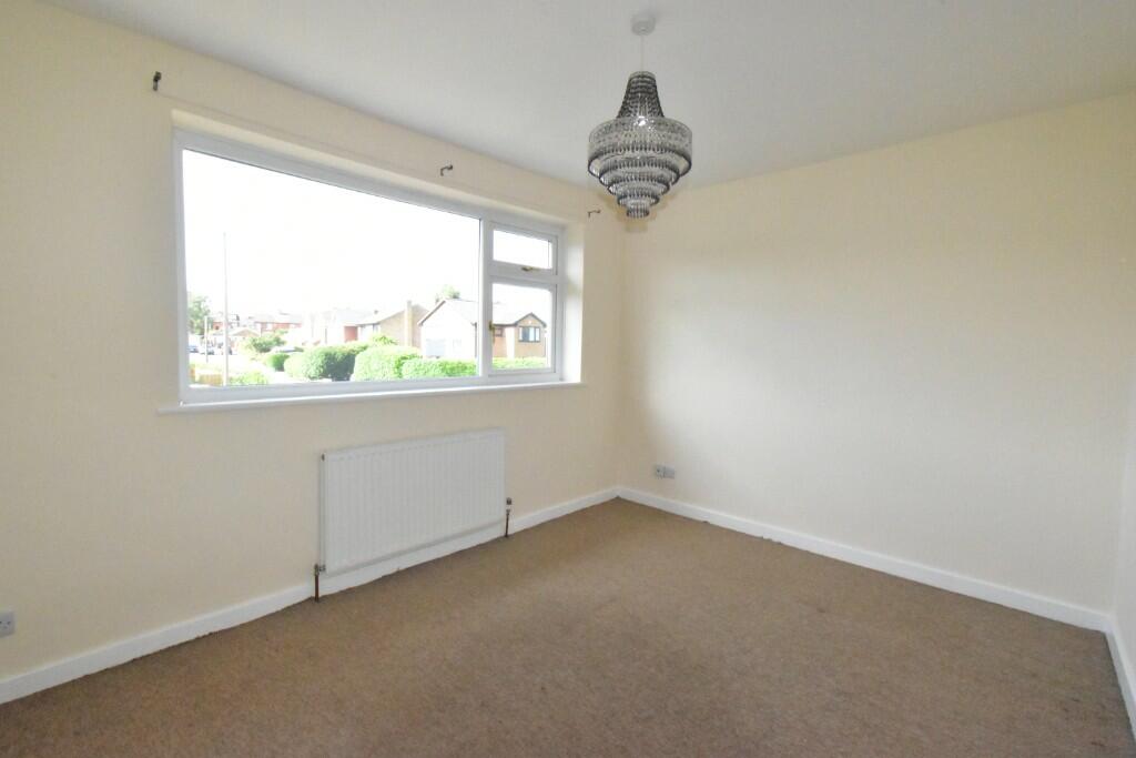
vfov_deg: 77.3
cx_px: 568
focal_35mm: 15
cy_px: 379
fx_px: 473
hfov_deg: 100.4
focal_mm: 10
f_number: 22
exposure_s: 1/200
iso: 10000
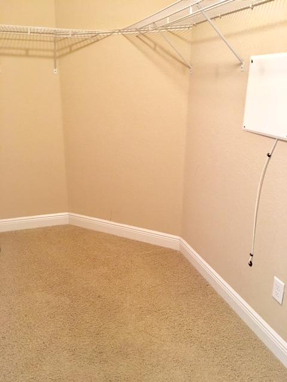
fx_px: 321
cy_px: 191
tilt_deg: -16.8
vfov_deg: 61.7
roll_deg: -0.3
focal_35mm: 29
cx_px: 144
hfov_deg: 48.2
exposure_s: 1/15
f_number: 2.2
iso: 100
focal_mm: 4.15
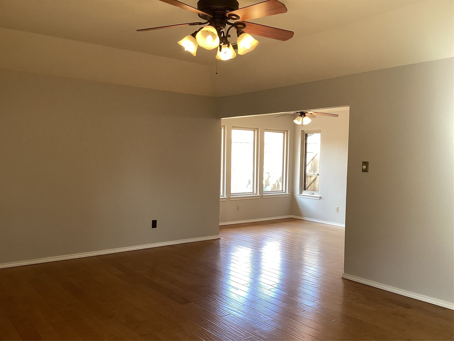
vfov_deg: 45.4
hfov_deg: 58.4
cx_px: 227
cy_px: 170
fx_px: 407
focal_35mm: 31
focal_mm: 3.3
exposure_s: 1/60
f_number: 2.4
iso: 80
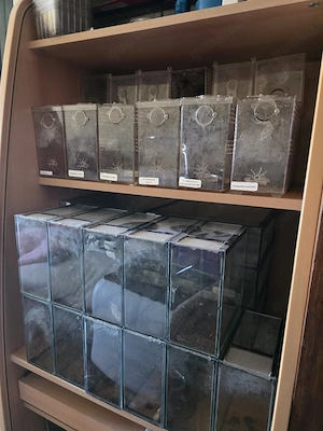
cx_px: 162
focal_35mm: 23
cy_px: 216
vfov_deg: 73.9
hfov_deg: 58.9
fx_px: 286
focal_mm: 6.3
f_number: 1.7
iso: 1600
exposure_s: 1/50.3
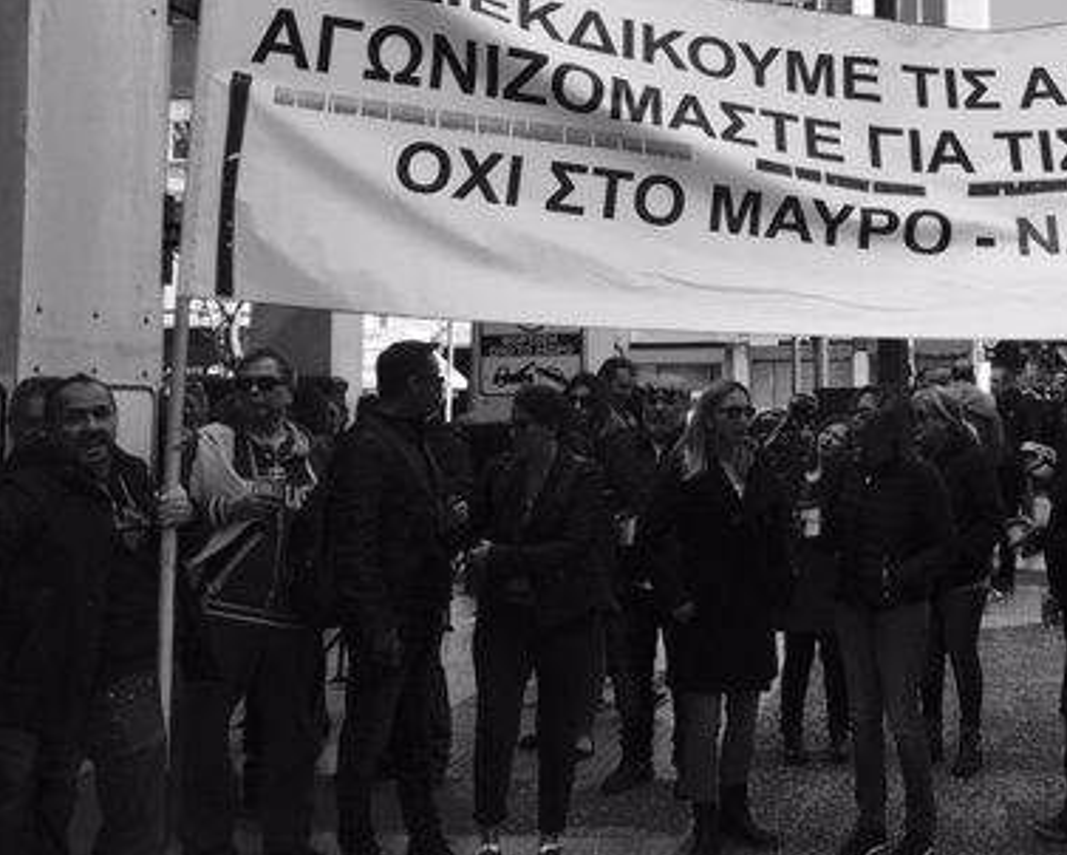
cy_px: 311
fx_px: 1517
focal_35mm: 48
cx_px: 880
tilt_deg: +6.0
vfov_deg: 31.3
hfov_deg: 37.2
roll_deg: +1.9
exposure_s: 1/641
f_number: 2.2
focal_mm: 4.15
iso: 25
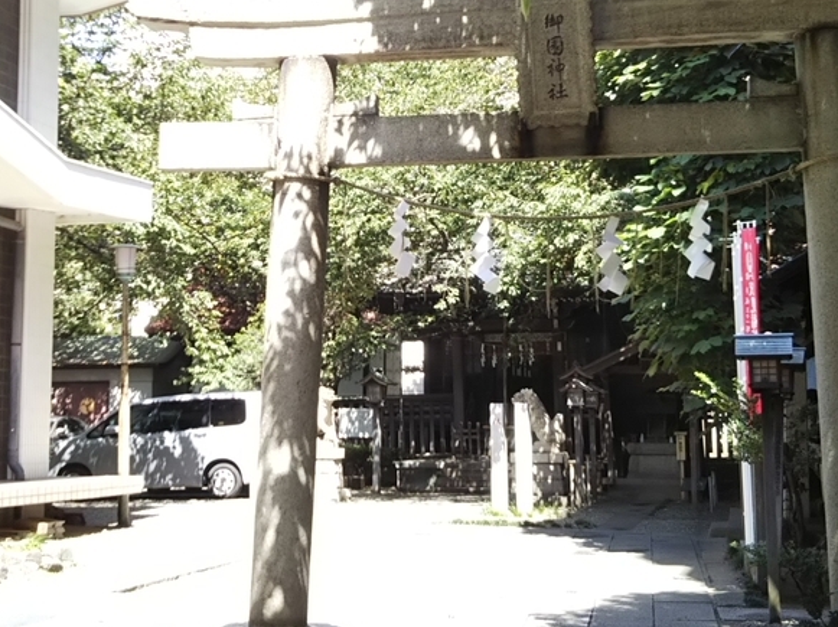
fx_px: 1500
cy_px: 278
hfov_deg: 31.1
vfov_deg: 23.6
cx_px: 333
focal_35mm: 62
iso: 20
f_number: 2.2
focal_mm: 4
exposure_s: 1/156
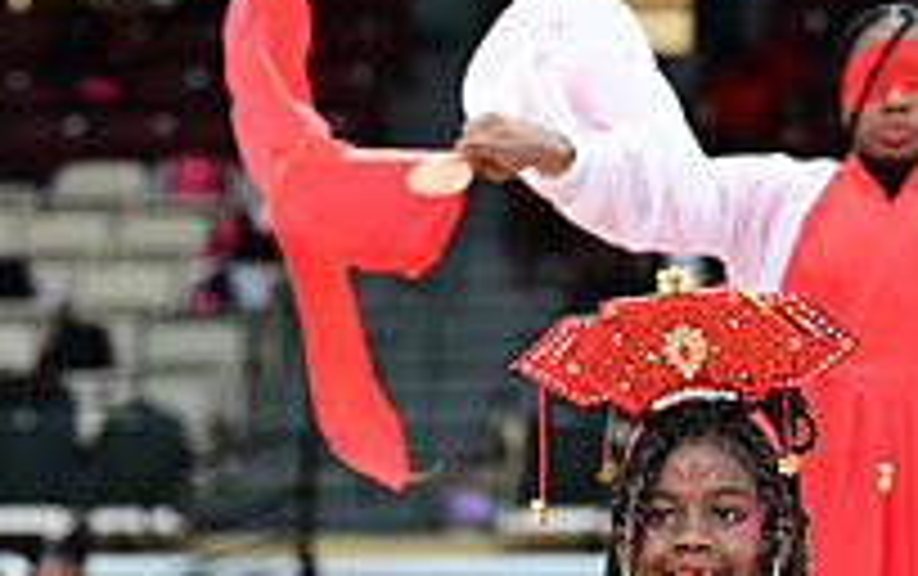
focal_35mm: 275
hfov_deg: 7.6
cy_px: 837
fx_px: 6888
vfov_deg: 4.8
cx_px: 261
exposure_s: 1/1000
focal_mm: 95
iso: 6400
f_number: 3.2
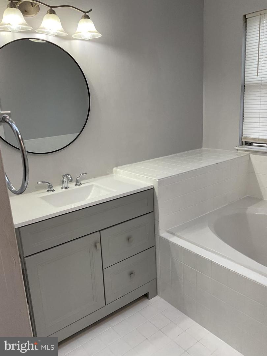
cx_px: 134
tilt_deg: -13.7
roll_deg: +3.8
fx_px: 298
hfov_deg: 48.2
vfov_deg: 61.7
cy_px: 178
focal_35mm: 29
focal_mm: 3
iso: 64
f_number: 1.8
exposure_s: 1/120
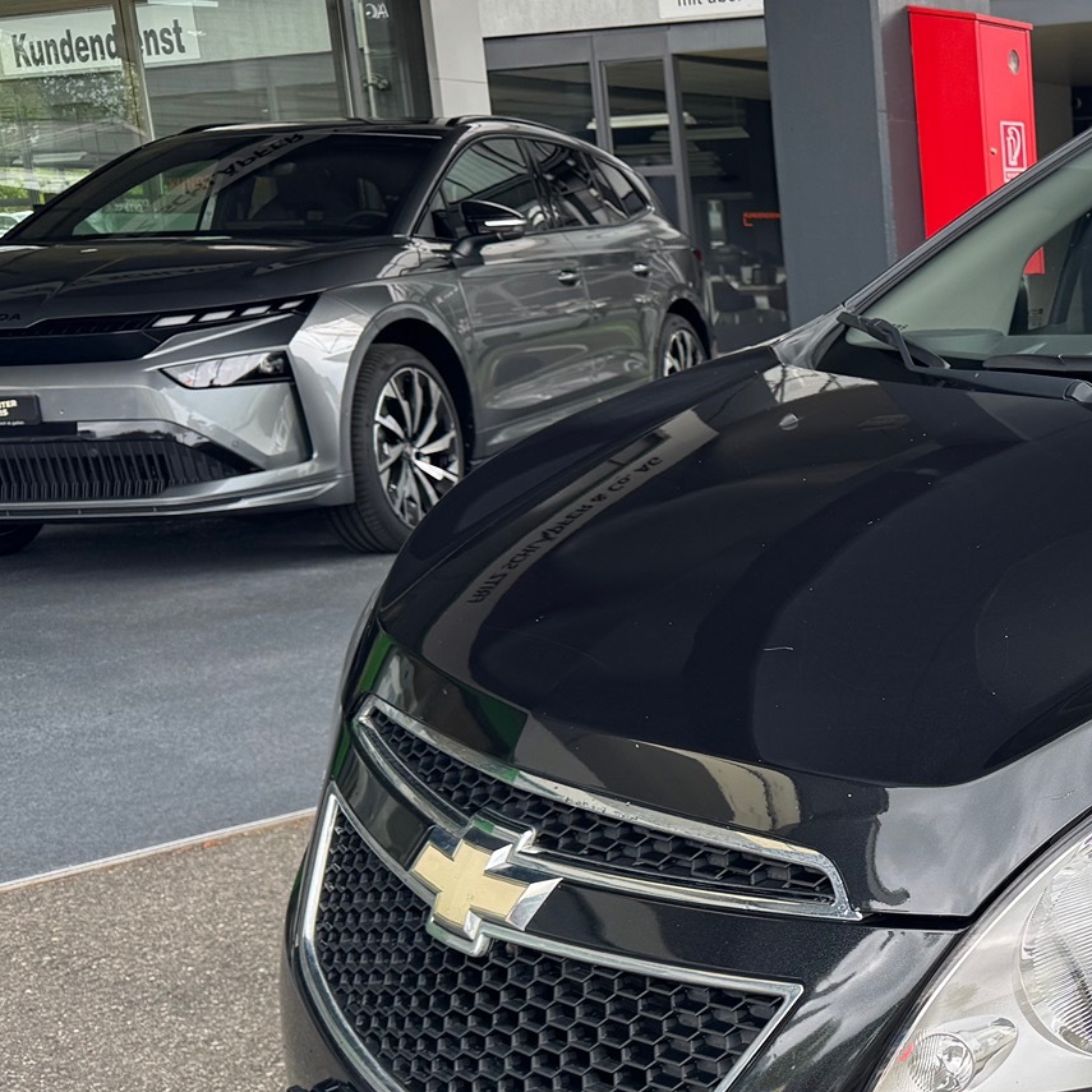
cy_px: 697
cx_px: 1215
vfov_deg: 33.8
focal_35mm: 50
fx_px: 1785
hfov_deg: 30.3
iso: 64
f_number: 1.78
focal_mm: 6.76
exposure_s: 1/121
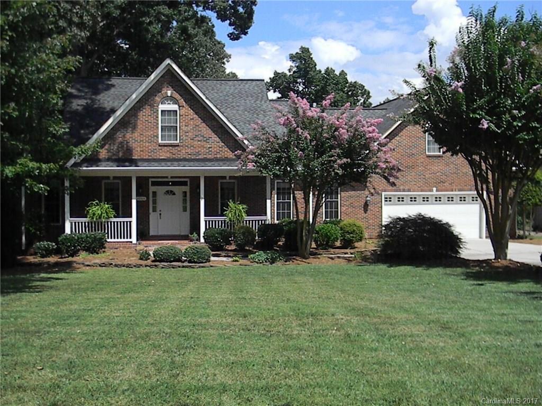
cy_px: 203
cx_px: 271
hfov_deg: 46.8
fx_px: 626
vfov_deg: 36.0
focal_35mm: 40
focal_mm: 7.3
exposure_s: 1/1259
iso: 666
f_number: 7.6
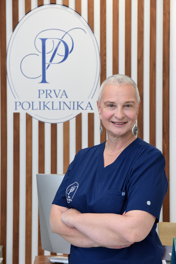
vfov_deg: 32.4
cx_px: 88
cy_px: 132
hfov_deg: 21.9
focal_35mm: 62
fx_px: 454
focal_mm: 62
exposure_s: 1/200
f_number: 9
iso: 2500
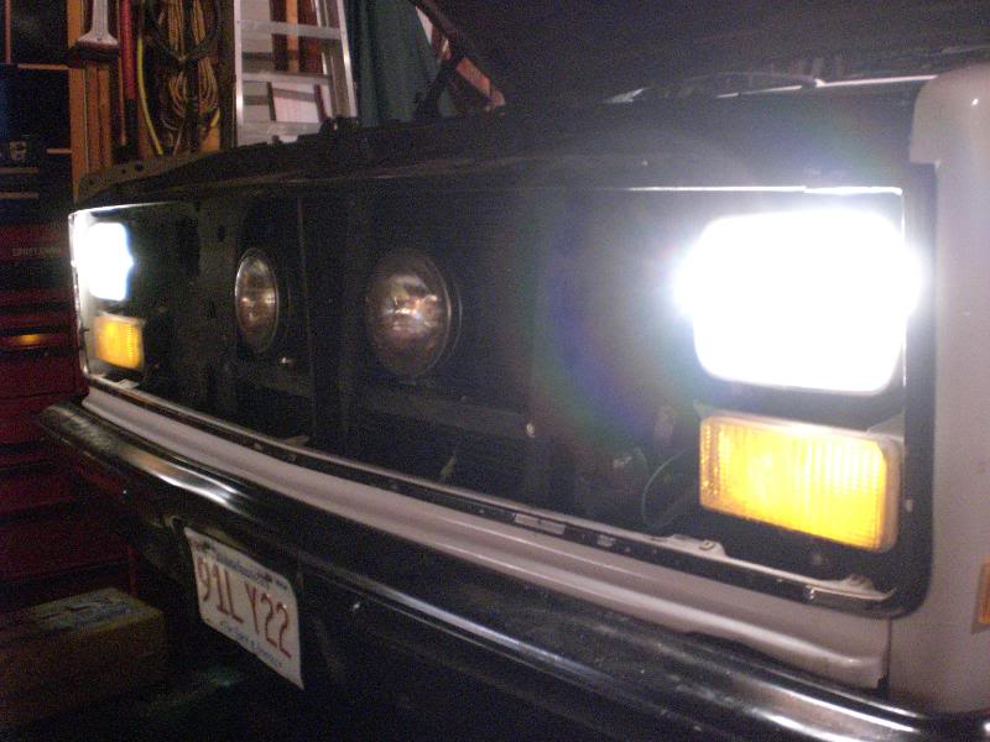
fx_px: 1087
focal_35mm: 38
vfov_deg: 37.7
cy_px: 371
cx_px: 495
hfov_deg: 49.0
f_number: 3.1
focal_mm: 6.3
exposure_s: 1/30
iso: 800
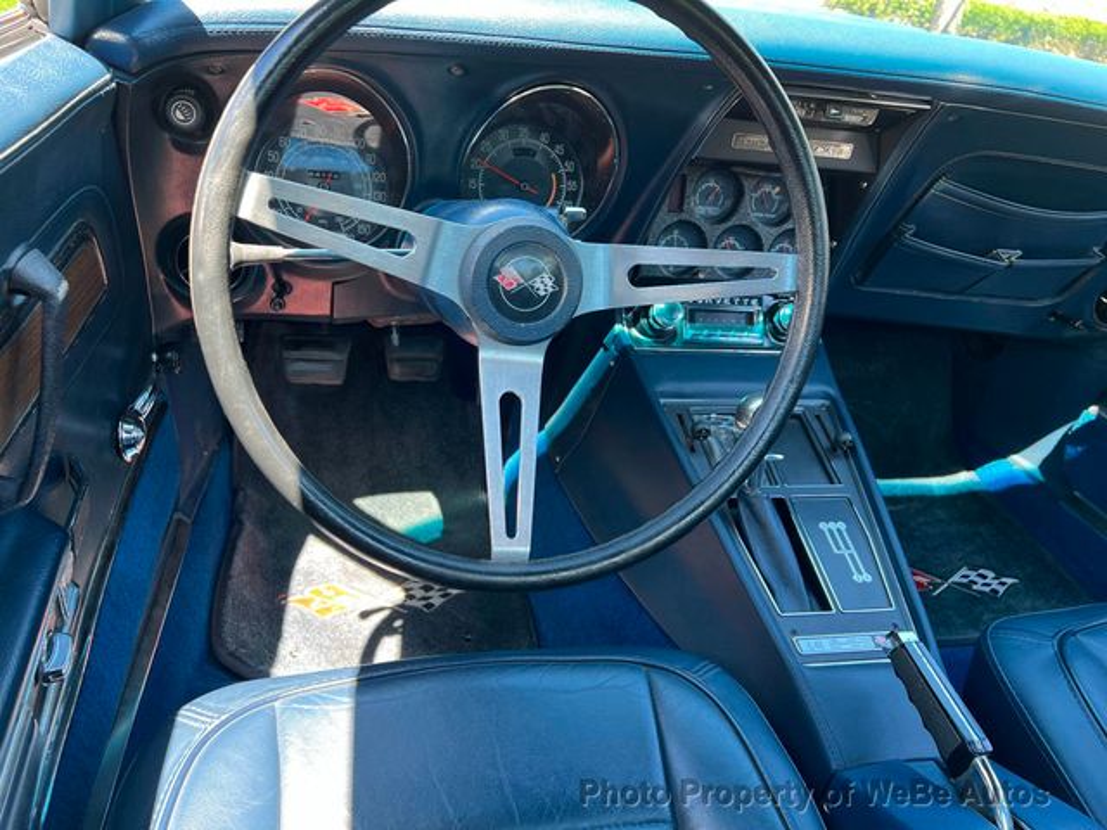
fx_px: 831
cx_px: 554
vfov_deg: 53.1
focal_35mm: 26
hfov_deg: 67.3
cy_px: 415
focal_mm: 5.7
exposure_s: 1/121
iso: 64
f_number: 1.5
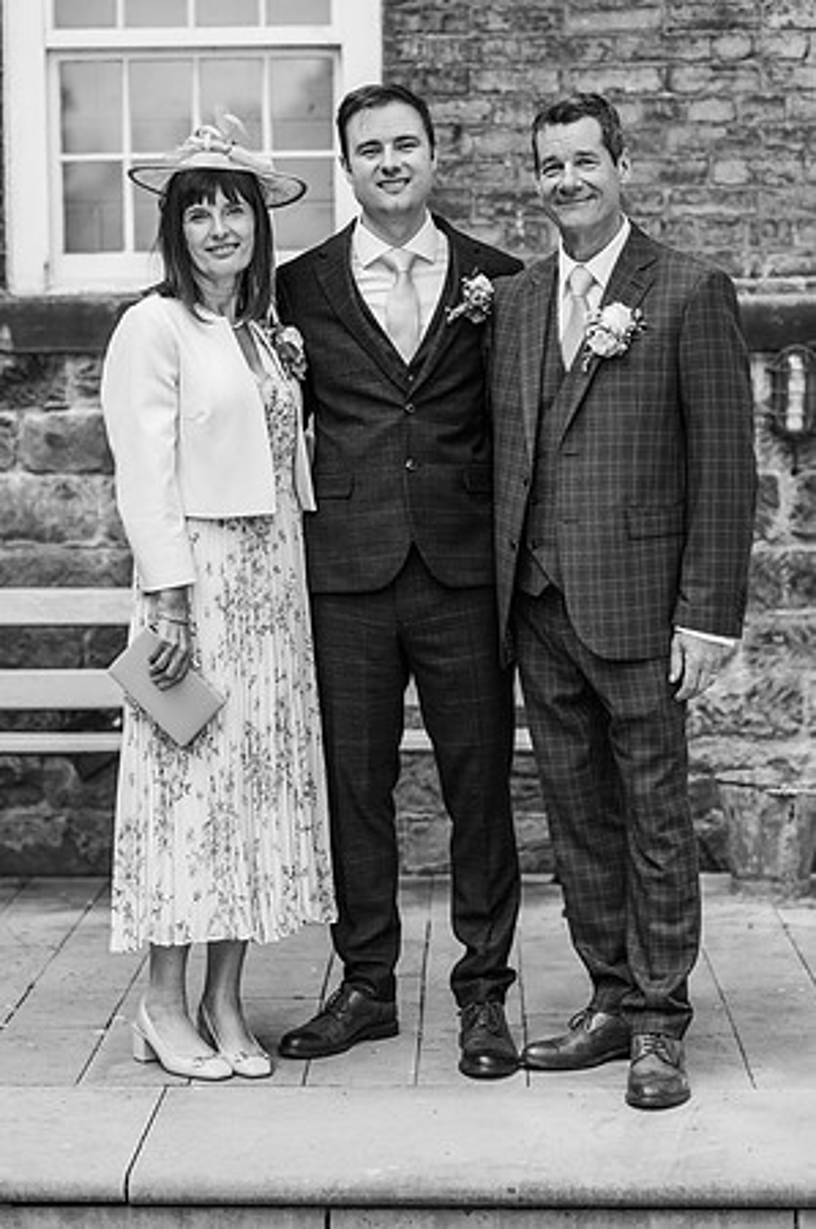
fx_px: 2896
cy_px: 614
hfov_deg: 16.0
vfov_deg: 23.9
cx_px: 408
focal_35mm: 85
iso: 100
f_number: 2.8
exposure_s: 1/800
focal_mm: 85
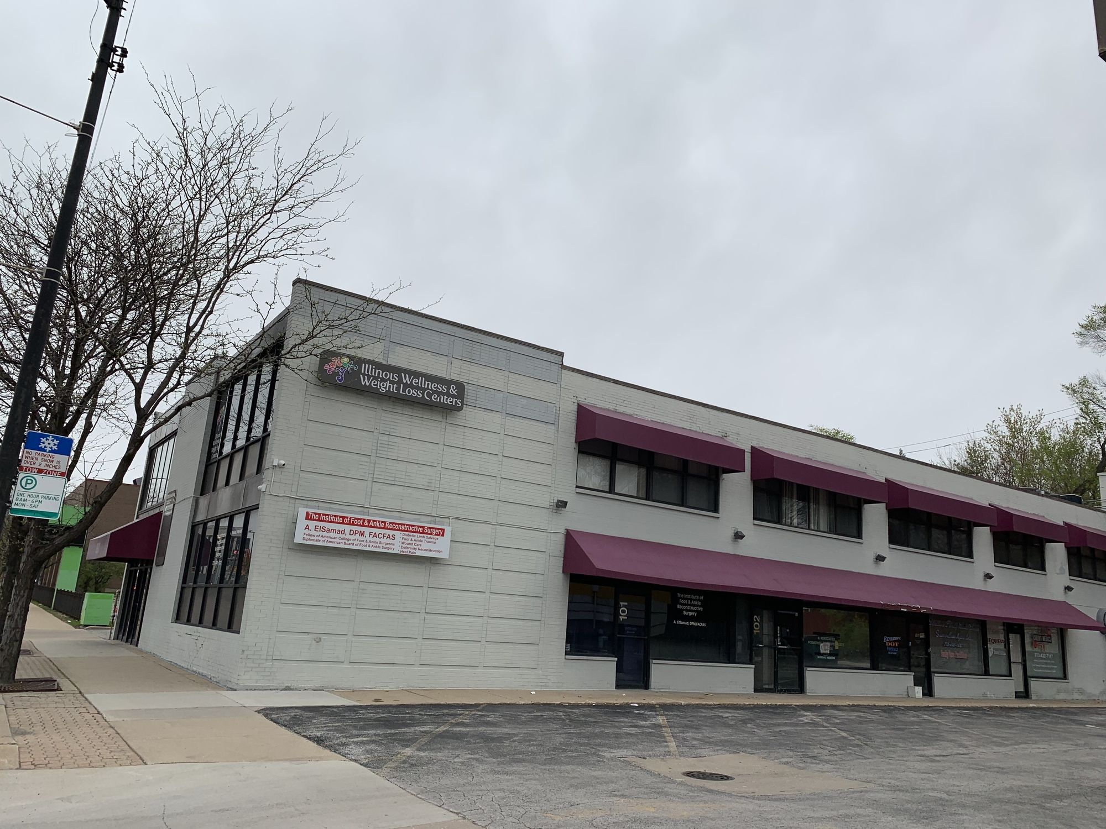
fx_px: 831
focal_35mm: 26
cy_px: 414
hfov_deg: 67.3
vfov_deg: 53.1
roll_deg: -4.8
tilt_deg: +16.2
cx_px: 553
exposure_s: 1/722
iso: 25
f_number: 1.8
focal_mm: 4.25
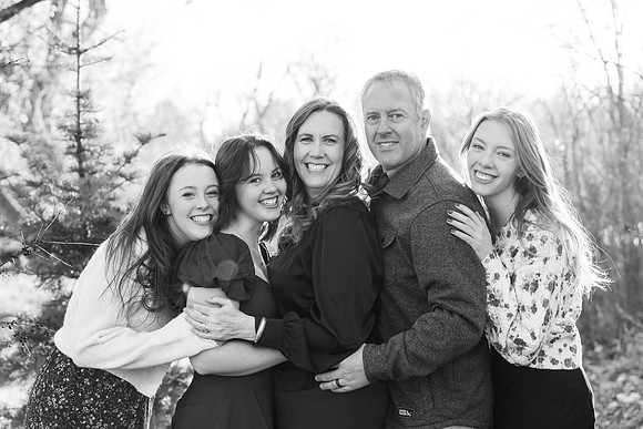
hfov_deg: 27.0
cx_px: 322
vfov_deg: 18.2
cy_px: 214
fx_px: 1340
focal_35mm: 75
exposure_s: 1/800
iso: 1000
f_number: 4.5
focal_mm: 75
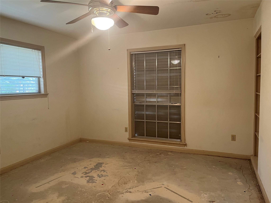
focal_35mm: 26
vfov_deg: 53.1
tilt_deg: -4.1
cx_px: 136
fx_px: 204
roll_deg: +0.9
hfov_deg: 67.3
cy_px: 102
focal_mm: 5.1
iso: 200
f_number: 1.6
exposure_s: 1/60
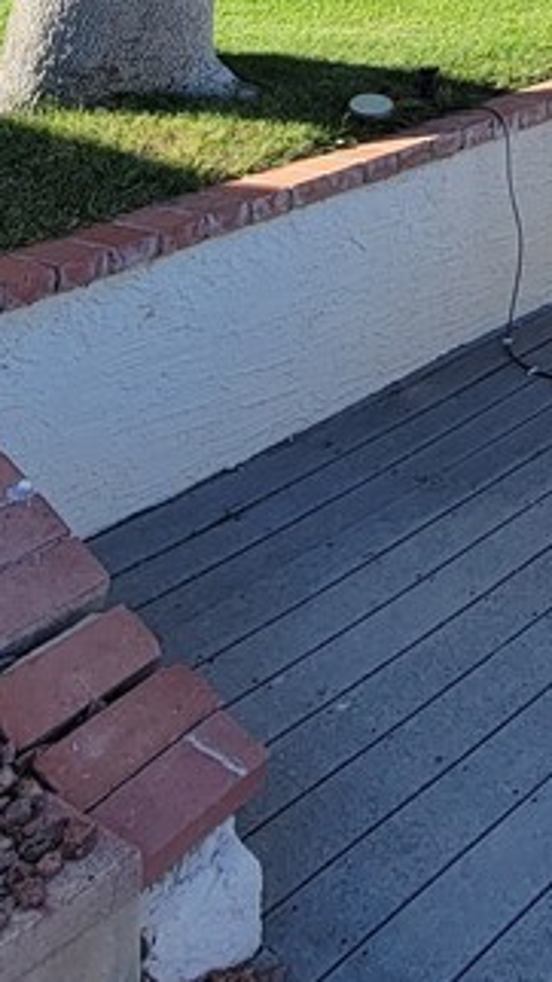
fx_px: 1172
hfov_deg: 23.0
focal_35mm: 45
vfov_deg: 39.9
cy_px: -3
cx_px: 756
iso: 50
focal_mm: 2.2
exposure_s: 1/692
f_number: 2.2
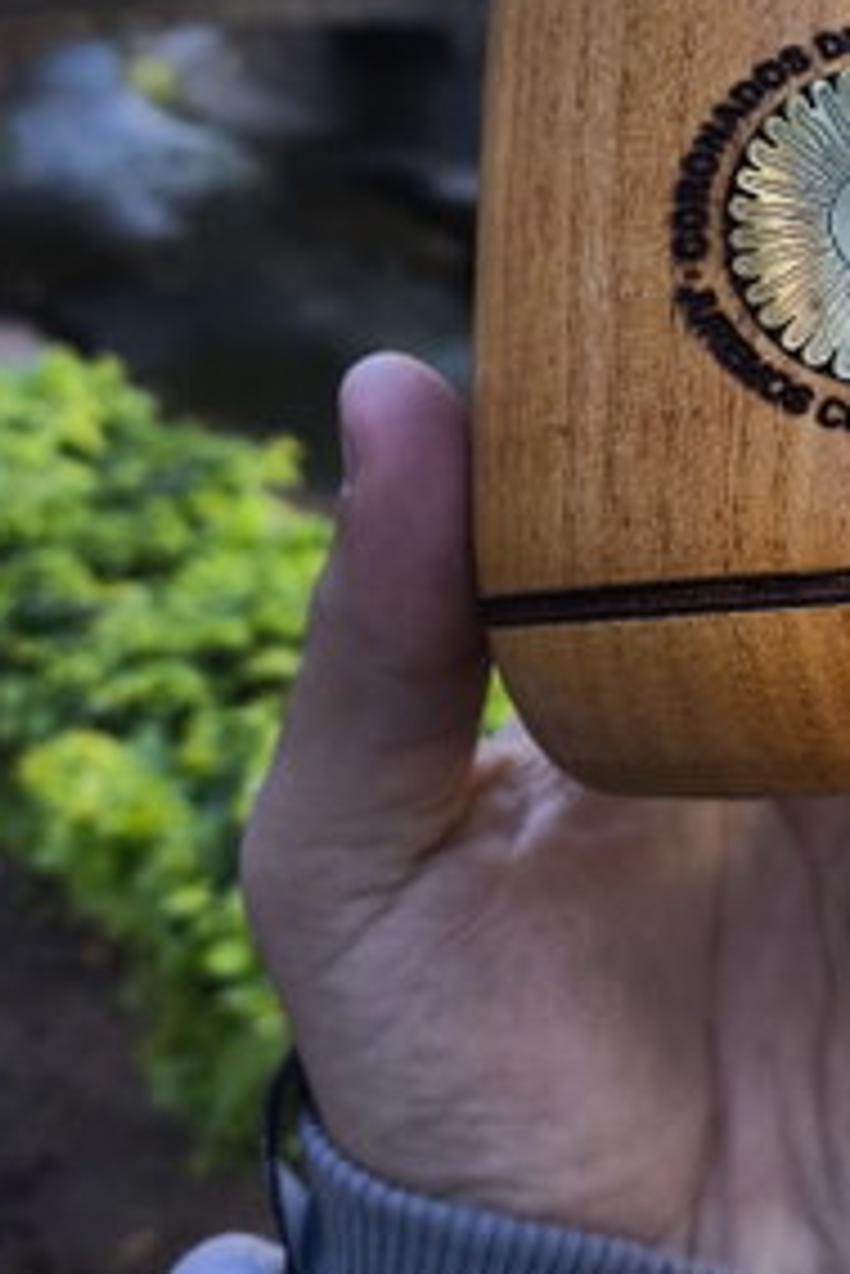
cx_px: 837
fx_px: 1733
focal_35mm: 49
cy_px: 308
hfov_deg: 26.2
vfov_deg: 39.2
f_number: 1.7
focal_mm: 4.71
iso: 50
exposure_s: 1/123
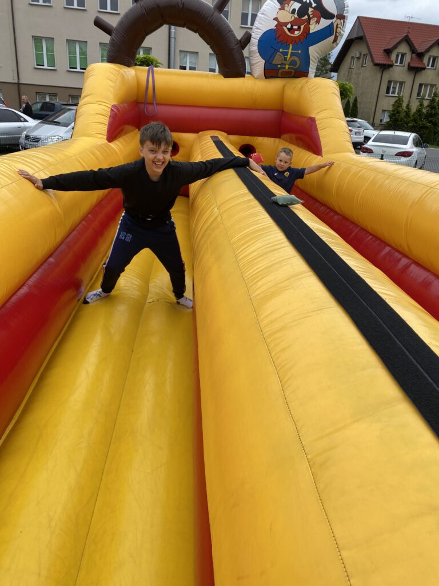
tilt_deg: -21.6
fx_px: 440
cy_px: 293
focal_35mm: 26
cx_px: 220
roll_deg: -4.1
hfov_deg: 53.1
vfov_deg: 67.3
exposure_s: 1/1346
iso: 32
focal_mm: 4.25
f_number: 1.8
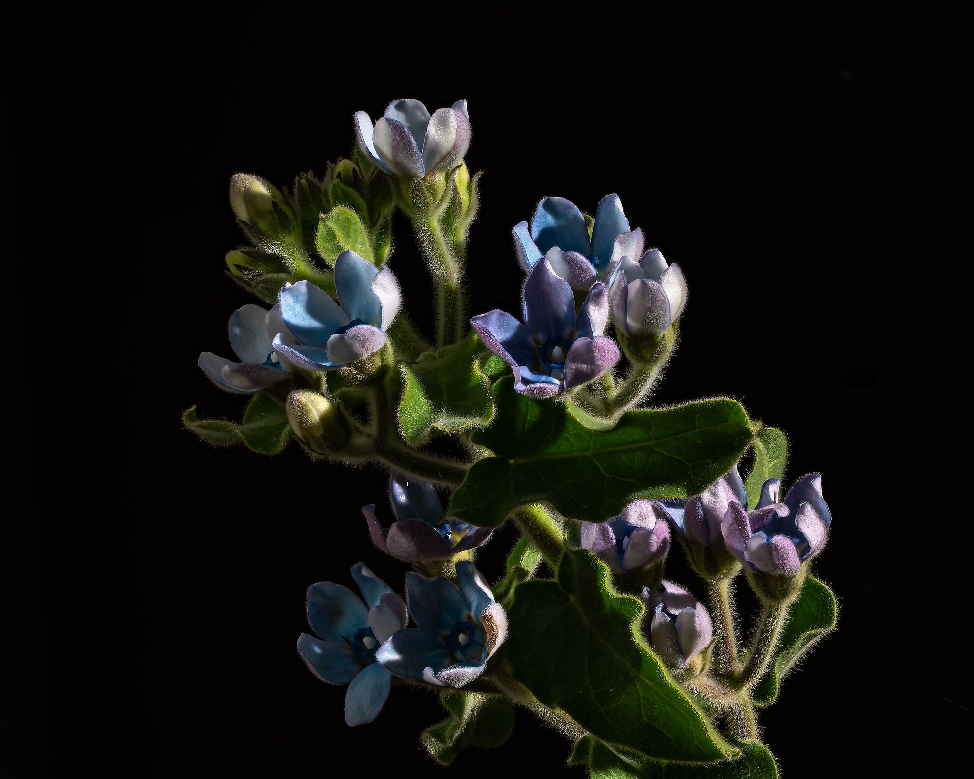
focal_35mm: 119
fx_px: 3431
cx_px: 433
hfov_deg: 16.2
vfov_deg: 13.0
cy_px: 389
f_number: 14
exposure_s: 1/2.5
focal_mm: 105
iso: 100
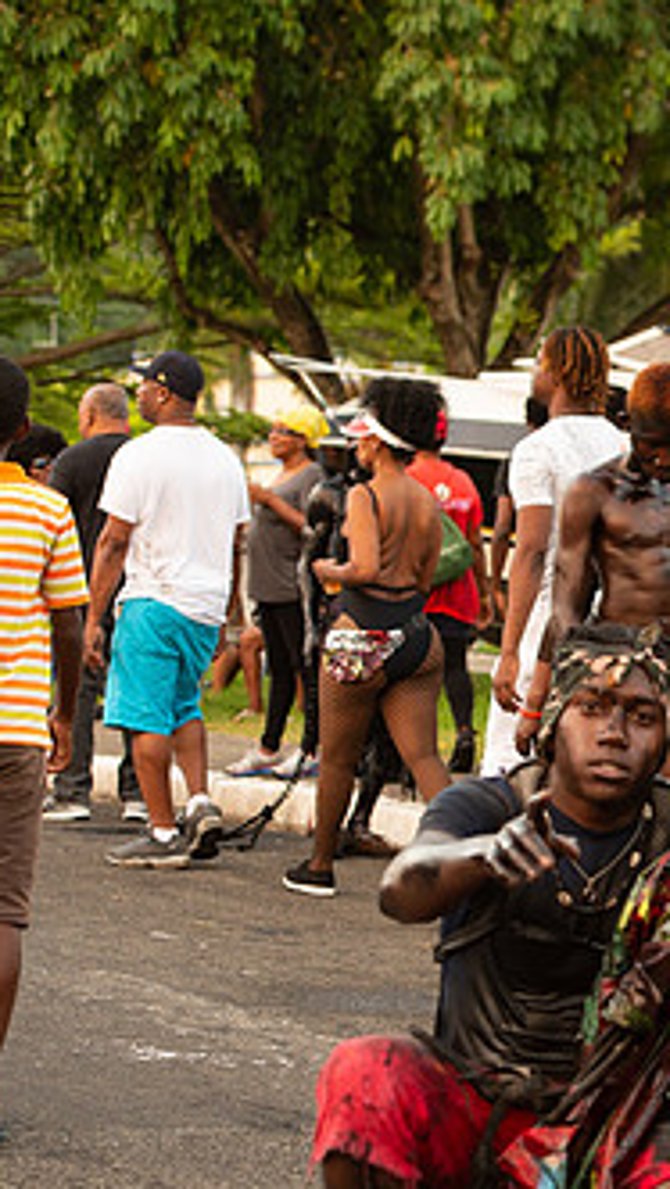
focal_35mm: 128
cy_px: 680
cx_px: 792
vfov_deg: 16.7
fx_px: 4039
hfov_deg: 9.4
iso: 1600
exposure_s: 1/200
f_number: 5
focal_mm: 70
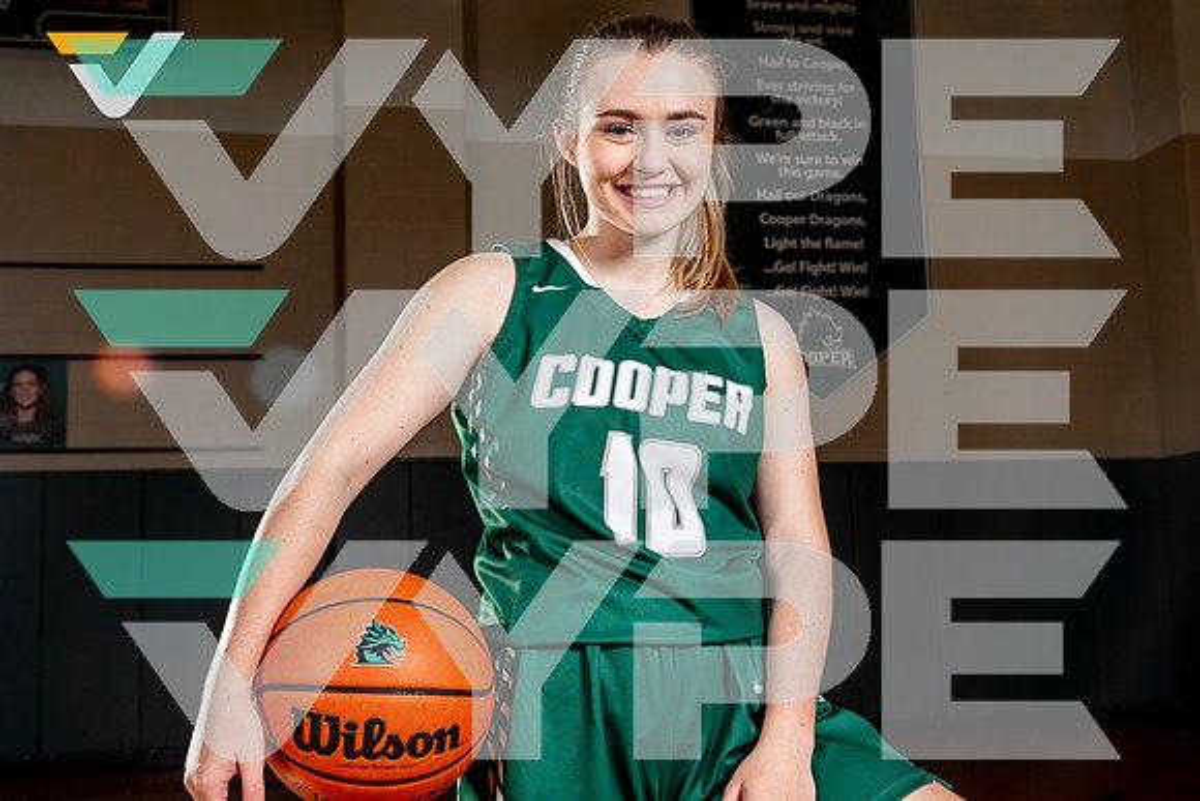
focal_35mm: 40
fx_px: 1334
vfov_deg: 33.4
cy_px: 400
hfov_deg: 48.4
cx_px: 600
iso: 125
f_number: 8
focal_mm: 40
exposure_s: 1/125
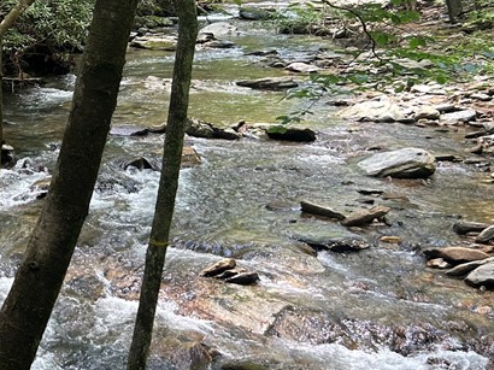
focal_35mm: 65
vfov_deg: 22.5
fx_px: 927
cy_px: 137
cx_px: -110
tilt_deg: -10.7
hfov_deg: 26.3
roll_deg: +0.3
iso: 100
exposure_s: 1/121
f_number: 1.5
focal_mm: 5.7
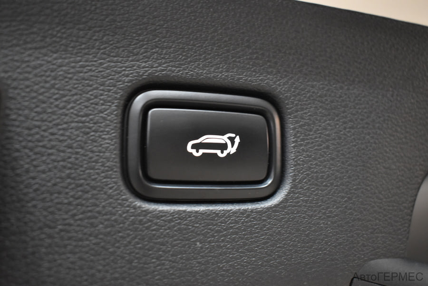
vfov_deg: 34.3
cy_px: 143
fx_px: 464
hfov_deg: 49.5
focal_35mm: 39
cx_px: 214
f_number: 4
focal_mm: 26
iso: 3200
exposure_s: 1/40
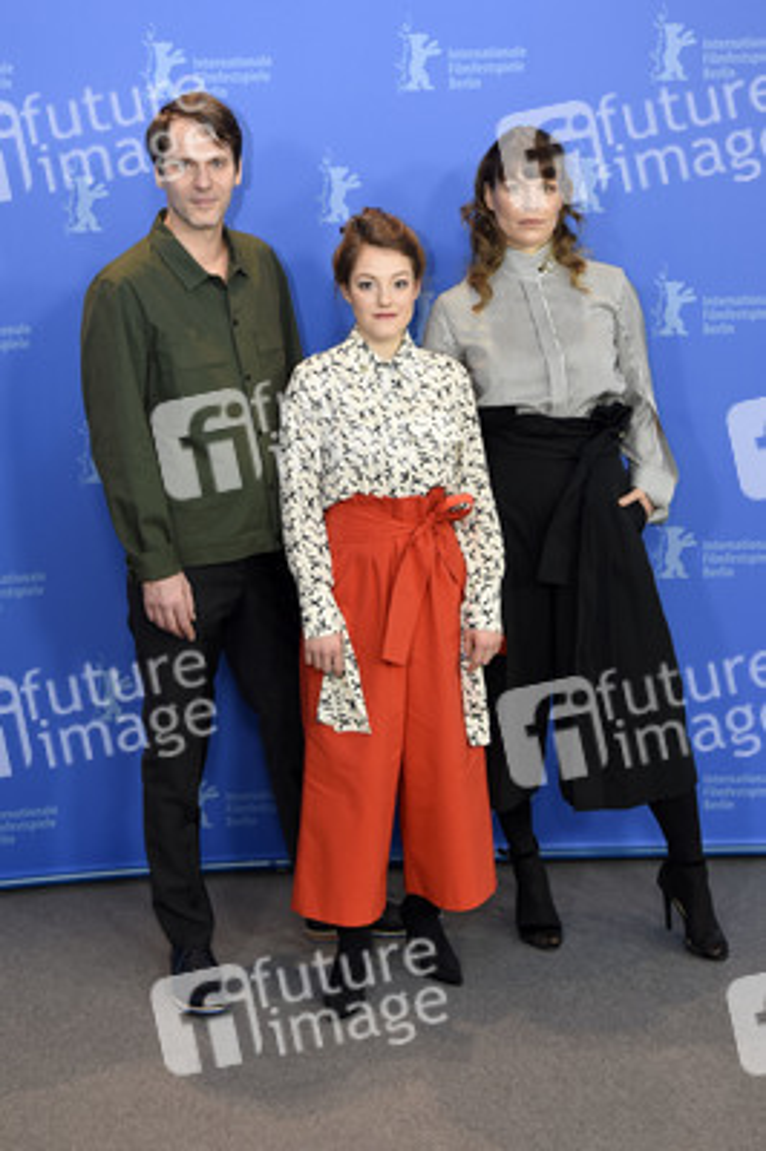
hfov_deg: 28.0
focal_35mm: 48
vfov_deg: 41.1
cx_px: 383
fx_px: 1535
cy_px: 576
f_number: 3.2
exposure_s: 1/250
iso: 640
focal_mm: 32
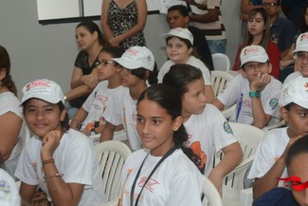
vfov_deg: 18.8
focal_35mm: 73
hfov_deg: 27.7
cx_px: 192
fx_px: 622
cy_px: 94
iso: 1600
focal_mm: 35
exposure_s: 1/125
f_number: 4.2
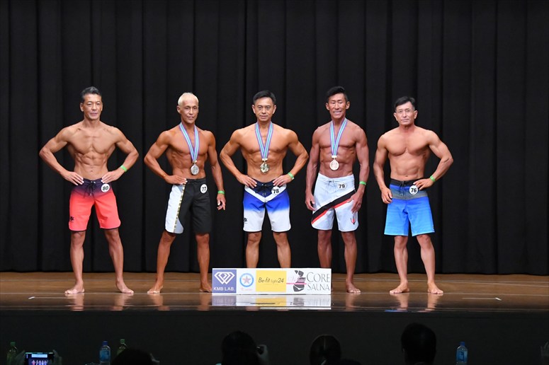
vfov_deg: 9.3
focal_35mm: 147
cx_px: 274
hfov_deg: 14.0
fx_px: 2241
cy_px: 182
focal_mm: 98
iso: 8000
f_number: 5.6
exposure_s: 1/400
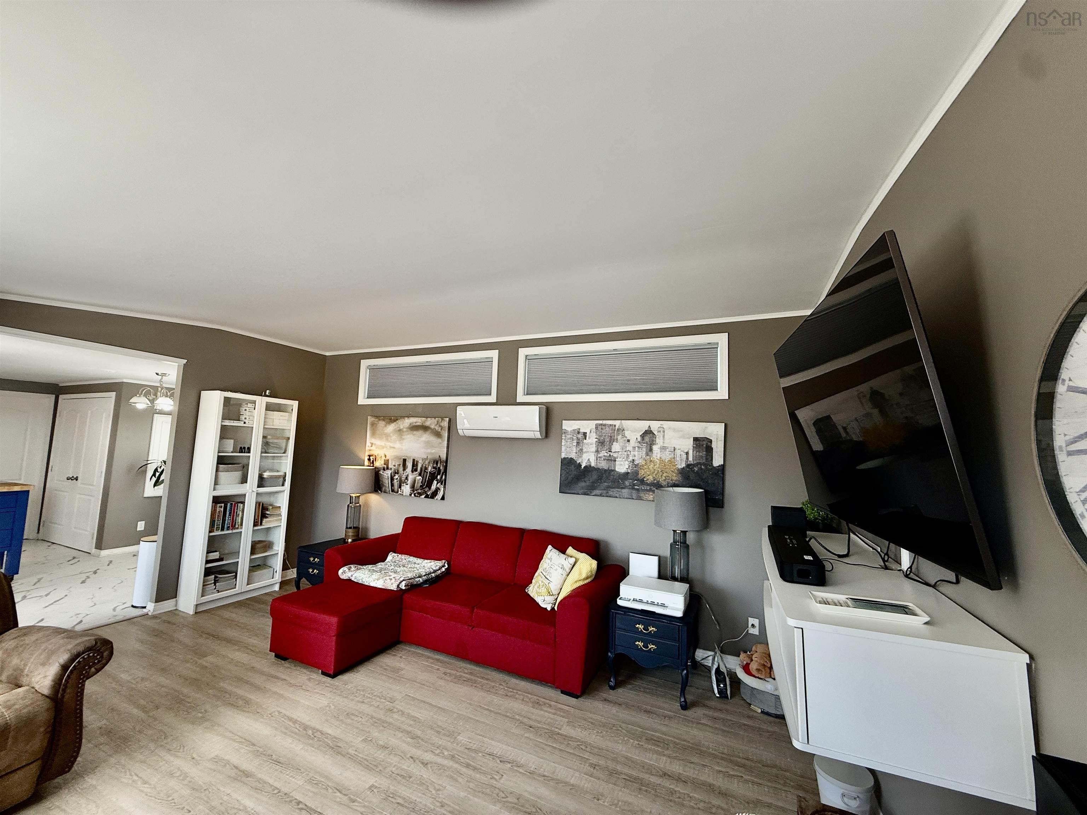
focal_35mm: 14
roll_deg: -2.1
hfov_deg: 102.1
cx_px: 544
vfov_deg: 85.7
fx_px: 440
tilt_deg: +6.0
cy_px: 408
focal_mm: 2.22
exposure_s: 1/120
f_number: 2.2
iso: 64
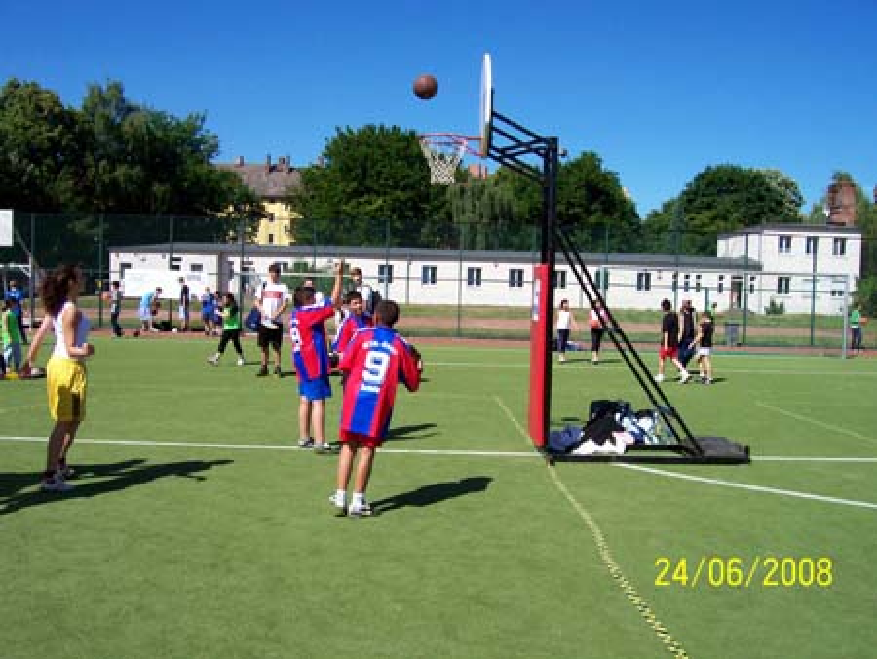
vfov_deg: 41.8
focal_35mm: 34
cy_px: 330
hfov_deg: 53.9
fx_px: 862
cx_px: 438
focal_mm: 5.6
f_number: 5.1
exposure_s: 1/556
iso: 80
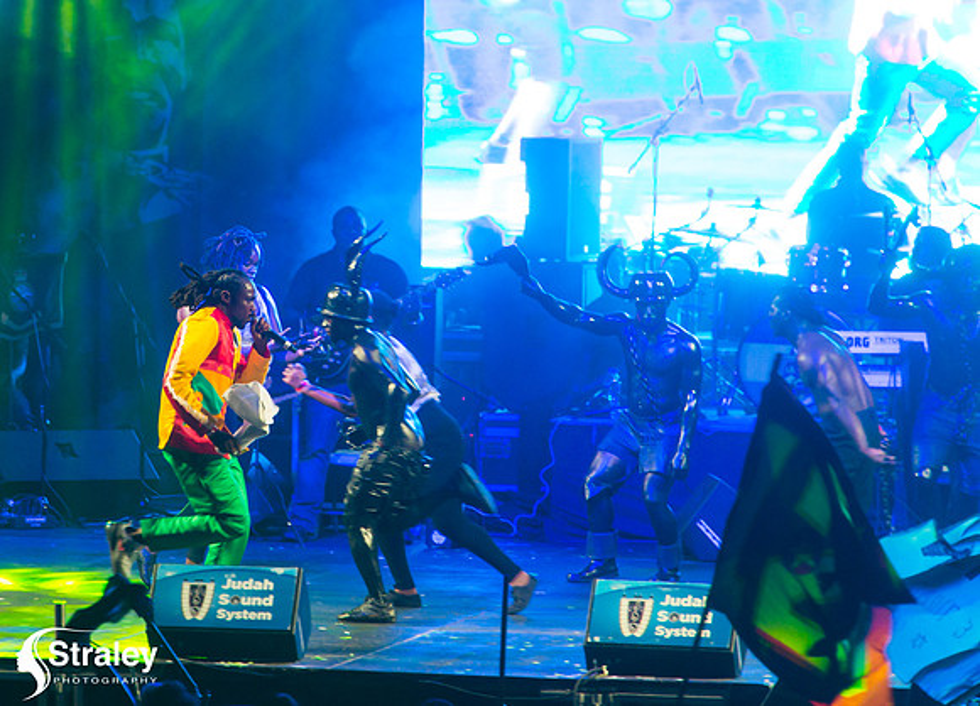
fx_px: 11513
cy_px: 273
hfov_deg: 4.9
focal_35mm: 412
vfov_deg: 3.5
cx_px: 328
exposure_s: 1/200
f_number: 5.6
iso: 2500
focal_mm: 310
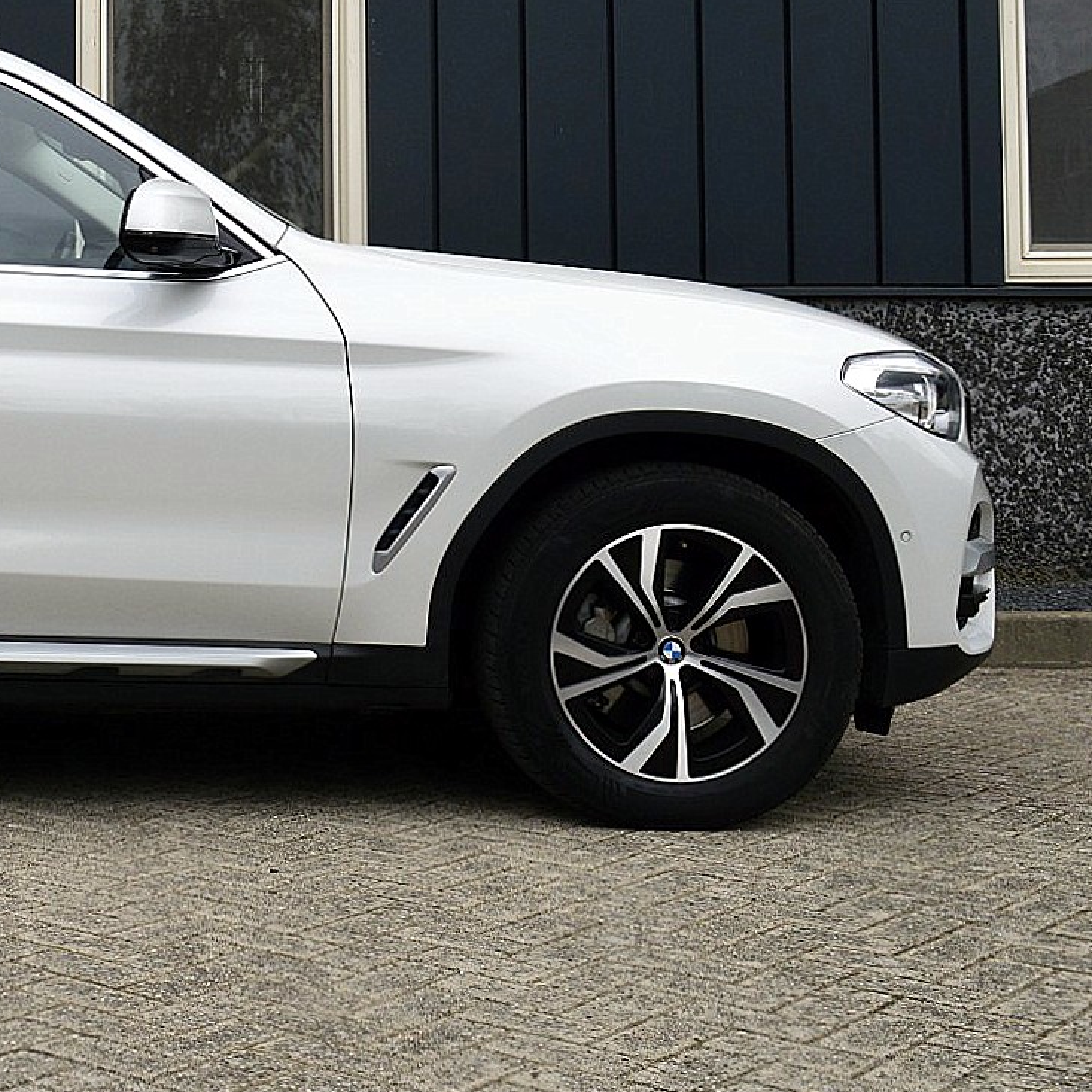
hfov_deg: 24.7
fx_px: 2318
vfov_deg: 26.3
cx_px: -112
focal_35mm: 65
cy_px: 313
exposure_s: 1/250
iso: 400
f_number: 10
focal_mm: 23
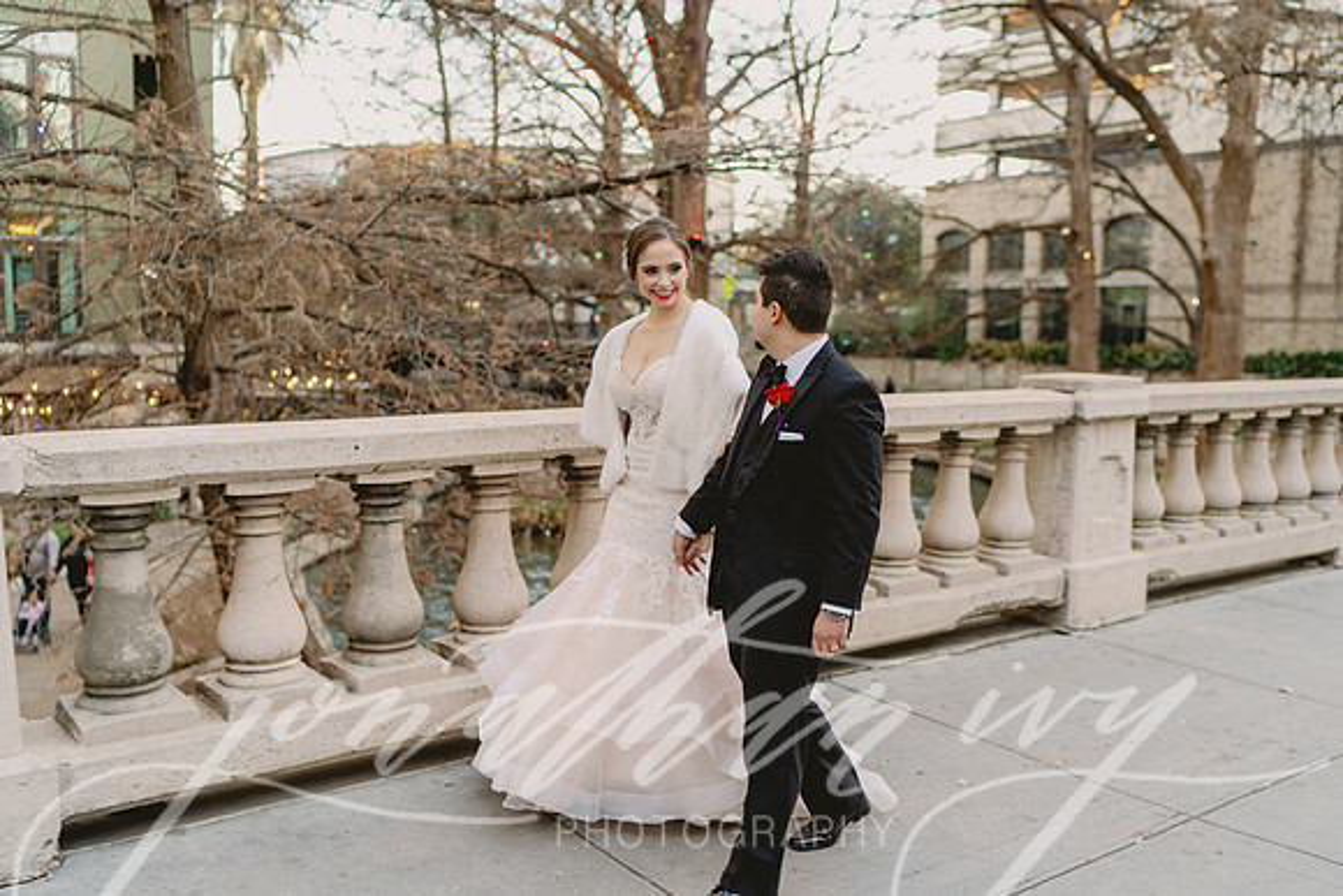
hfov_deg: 54.4
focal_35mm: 35
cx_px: 672
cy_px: 448
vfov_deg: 37.9
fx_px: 1306
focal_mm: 35
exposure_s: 1/125
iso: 200
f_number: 2
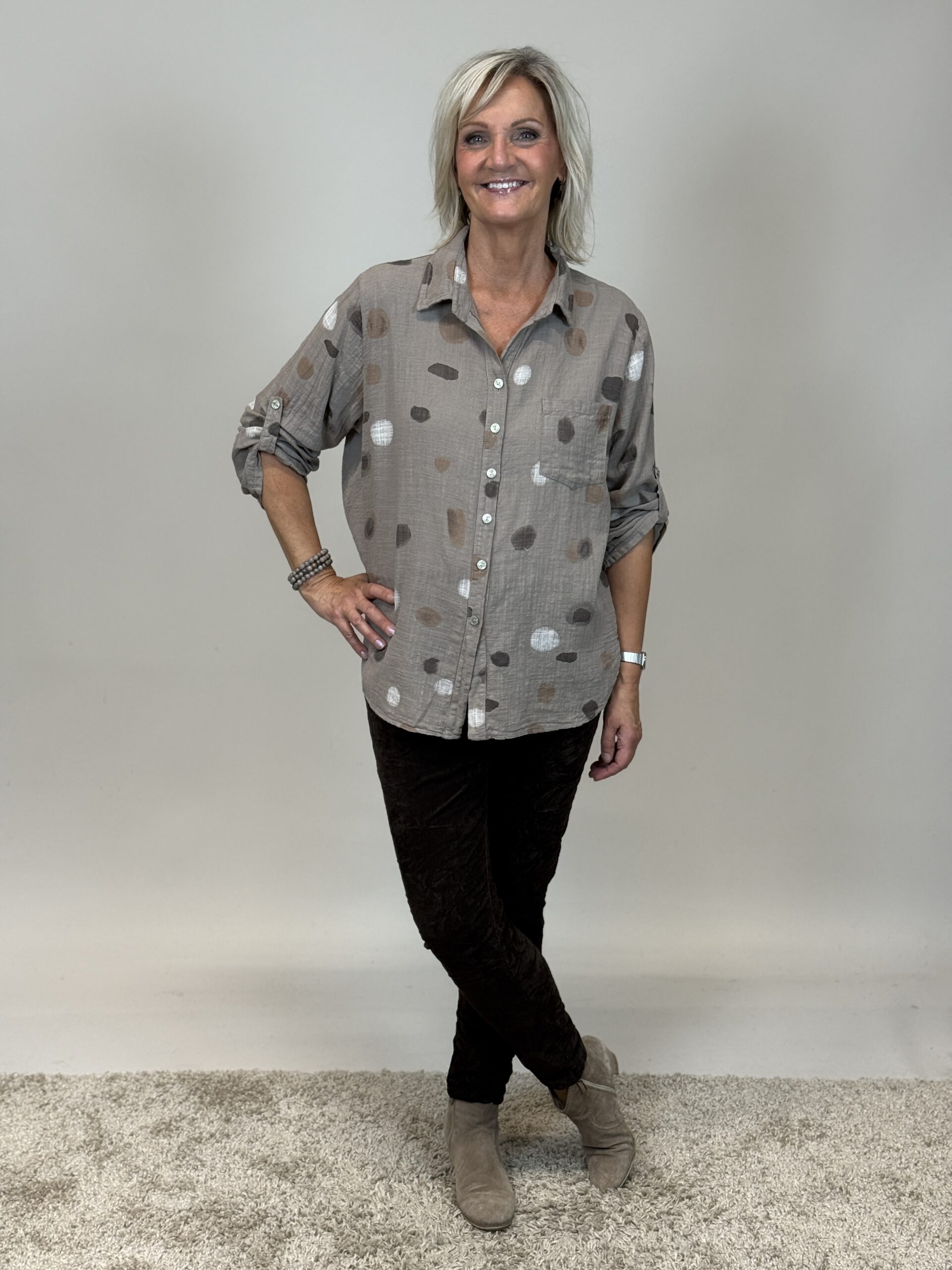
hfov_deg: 30.3
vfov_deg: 39.7
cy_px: 635
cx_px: 476
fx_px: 1760
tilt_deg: -12.1
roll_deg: +0.2
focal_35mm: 48
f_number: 1.78
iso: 80
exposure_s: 1/90
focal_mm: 6.76
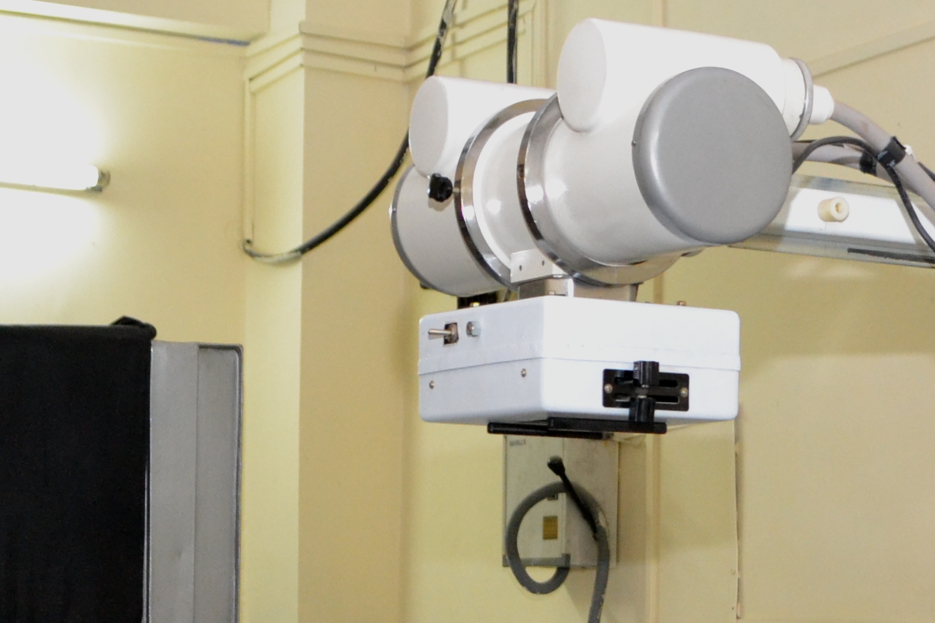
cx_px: 714
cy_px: 718
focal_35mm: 92
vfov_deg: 14.5
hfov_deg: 21.9
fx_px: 2389
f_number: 3.8
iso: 1400
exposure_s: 1/60
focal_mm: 20
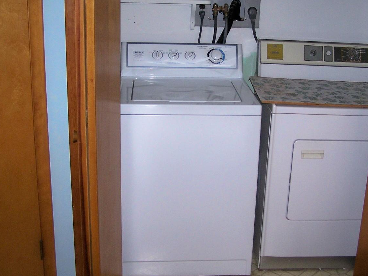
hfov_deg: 36.7
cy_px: 114
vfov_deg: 28.0
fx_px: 553
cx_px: 223
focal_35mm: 52
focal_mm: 6.3
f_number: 2.8
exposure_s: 1/60
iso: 140
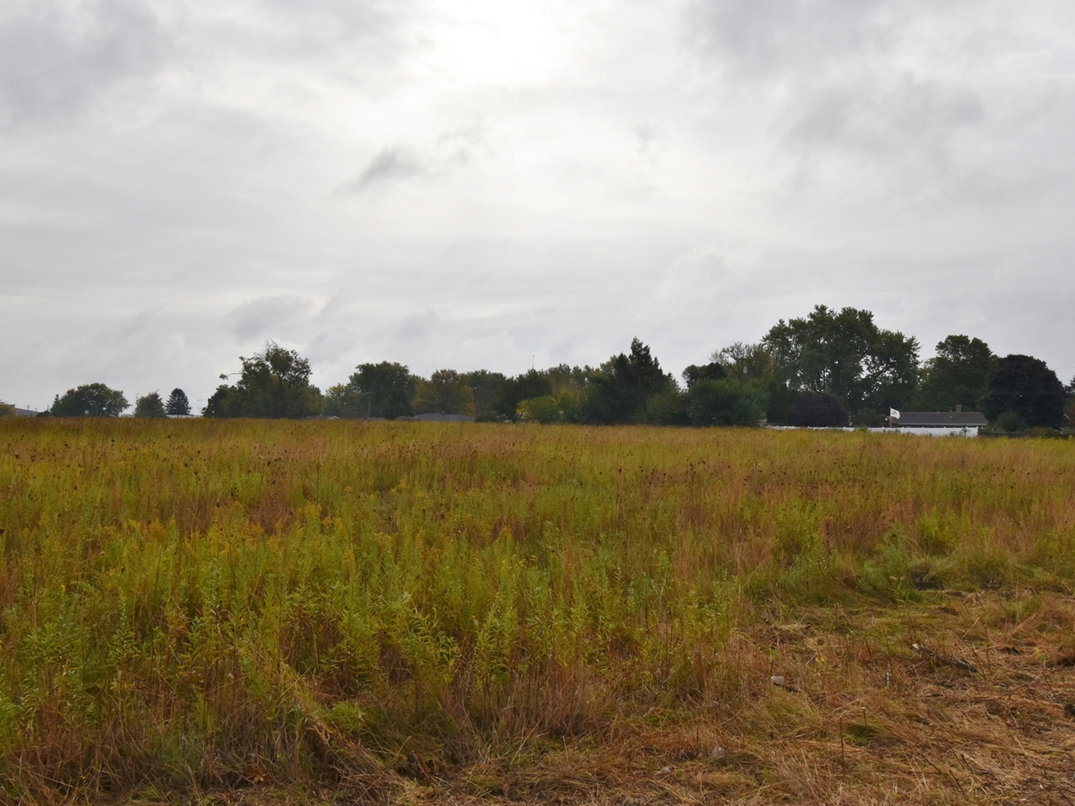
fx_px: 1025
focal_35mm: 33
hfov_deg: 55.4
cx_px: 536
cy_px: 397
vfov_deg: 42.9
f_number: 10
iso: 200
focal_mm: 20
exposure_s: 1/400
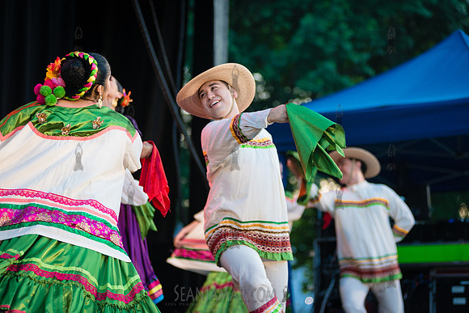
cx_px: 234
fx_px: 1368
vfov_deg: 13.0
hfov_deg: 19.5
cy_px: 156
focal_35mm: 105
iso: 1250
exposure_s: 1/800
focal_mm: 105
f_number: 2.8
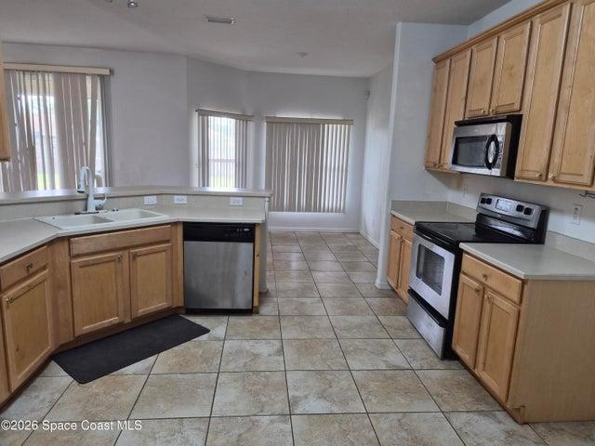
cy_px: 223
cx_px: 298
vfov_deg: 58.9
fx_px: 395
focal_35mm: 23
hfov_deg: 73.9
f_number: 1.8
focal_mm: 5.4
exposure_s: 1/120
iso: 250
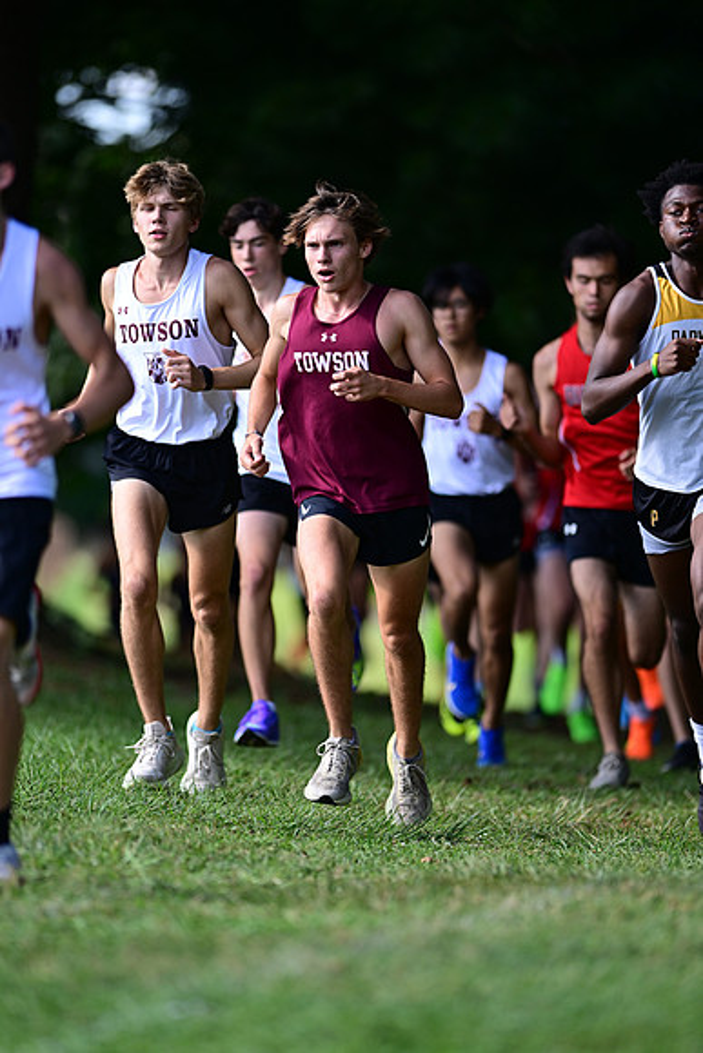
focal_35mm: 300
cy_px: 526
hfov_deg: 4.6
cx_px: 352
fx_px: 8782
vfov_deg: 6.9
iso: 560
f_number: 2.8
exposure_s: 1/2500
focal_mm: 300
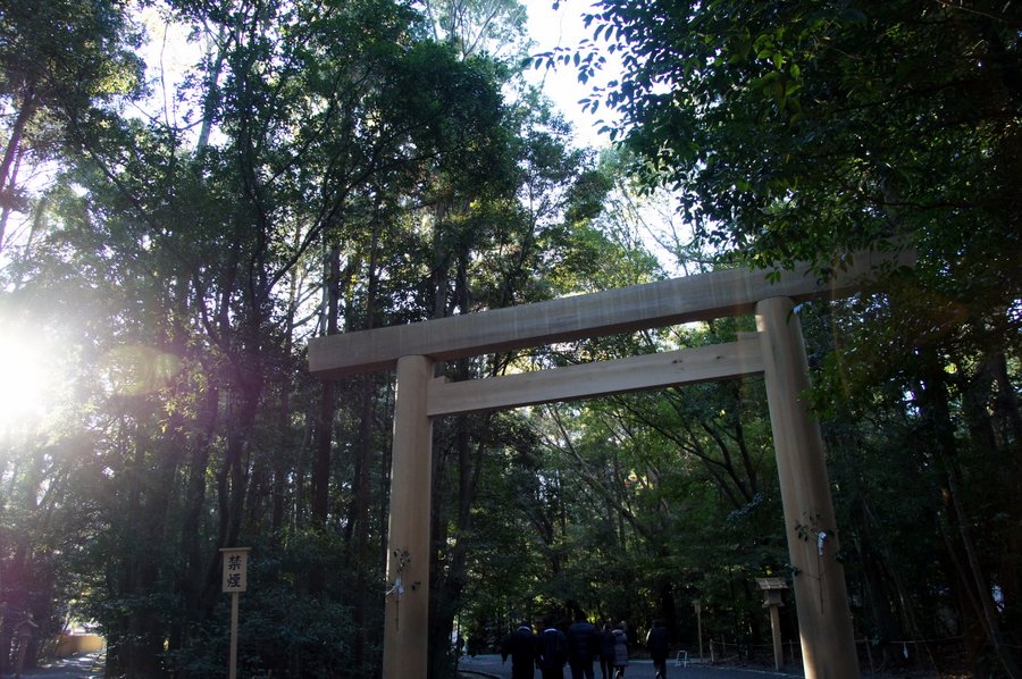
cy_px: 340
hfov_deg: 67.4
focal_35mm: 27
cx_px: 511
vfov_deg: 47.8
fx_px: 766
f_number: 4
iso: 800
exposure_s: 1/160
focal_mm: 18
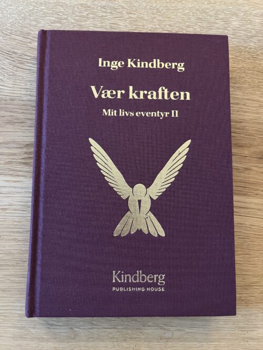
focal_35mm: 26
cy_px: 175
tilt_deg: -84.4
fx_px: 263
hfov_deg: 53.0
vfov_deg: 67.3
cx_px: 132
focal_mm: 5.1
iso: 500
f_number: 1.6
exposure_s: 1/25
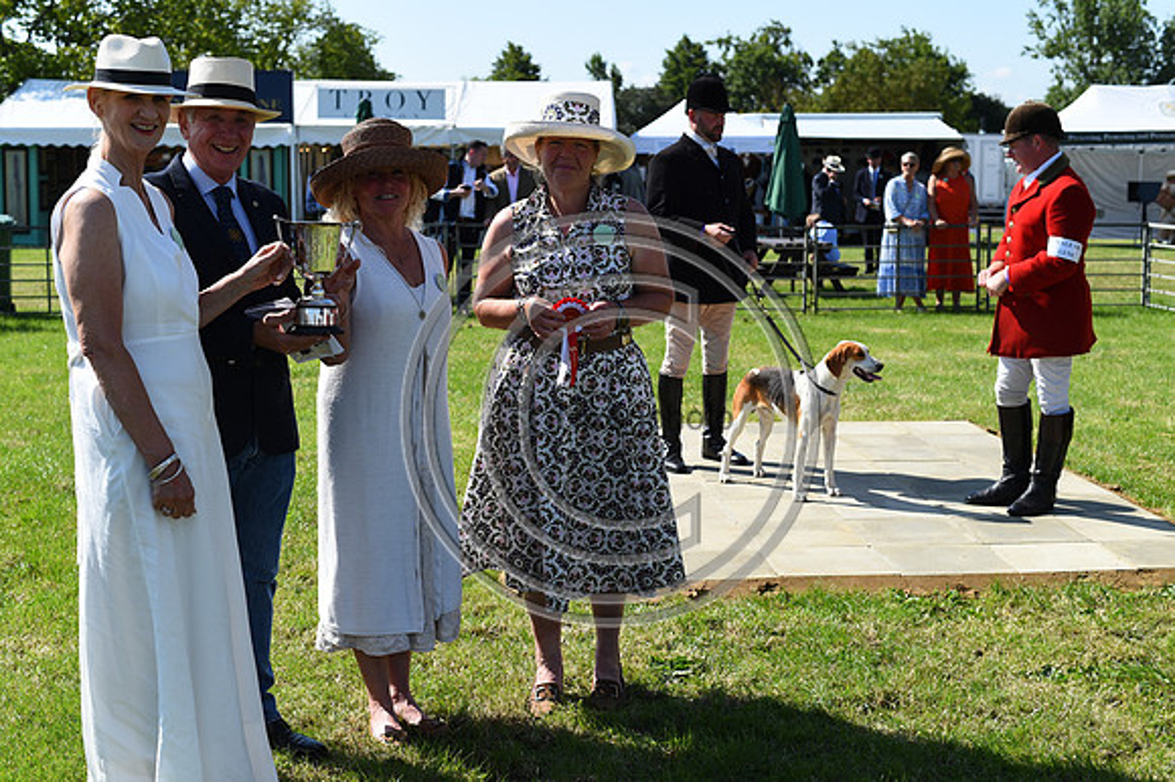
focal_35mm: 50
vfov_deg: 27.0
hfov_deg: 39.6
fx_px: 1631
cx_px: 588
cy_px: 391
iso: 220
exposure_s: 1/1250
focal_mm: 50
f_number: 5.6
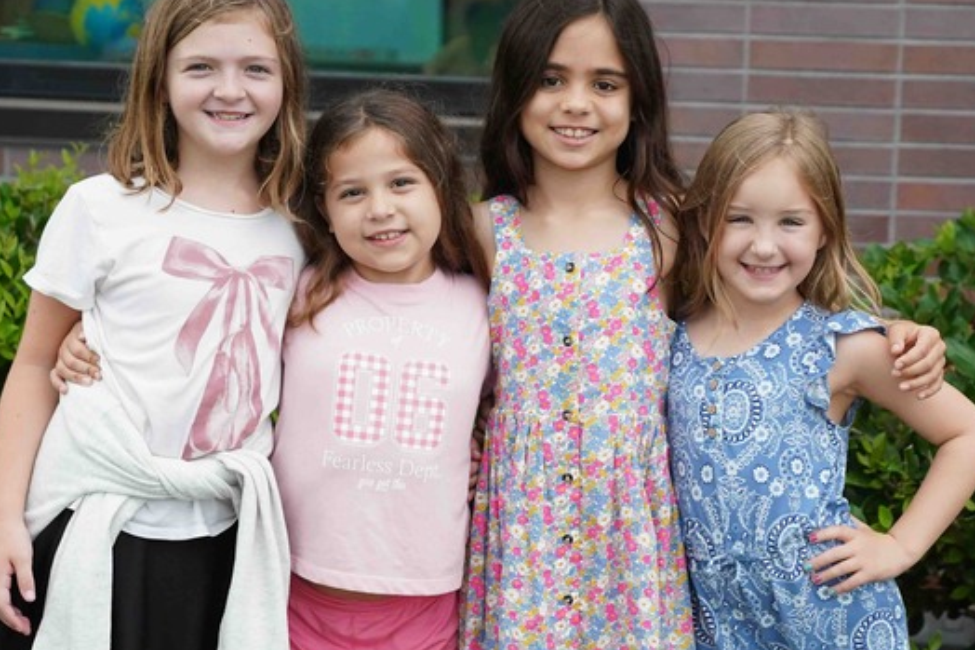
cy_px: 360
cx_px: 525
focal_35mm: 86
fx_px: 2328
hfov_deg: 23.6
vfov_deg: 15.9
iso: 1600
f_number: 2.8
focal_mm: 44
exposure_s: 1/3200
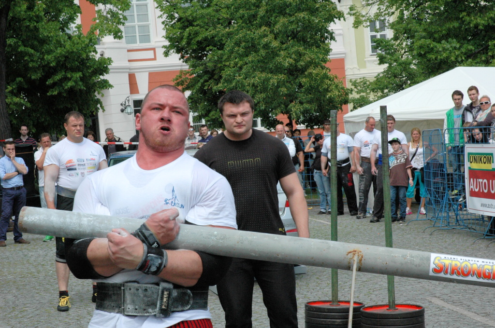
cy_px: 164
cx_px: 248
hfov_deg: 24.6
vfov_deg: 16.5
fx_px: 1133
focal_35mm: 82
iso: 500
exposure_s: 1/640
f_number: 13
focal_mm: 55
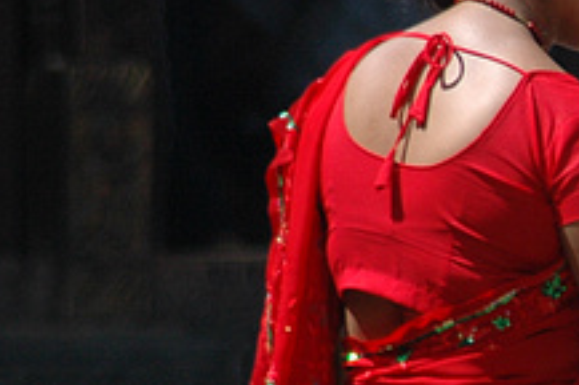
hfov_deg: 1.4
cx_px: 760
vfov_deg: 0.9
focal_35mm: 1453
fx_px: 23334
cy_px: 255
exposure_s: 1/1250
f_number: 5.6
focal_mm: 300
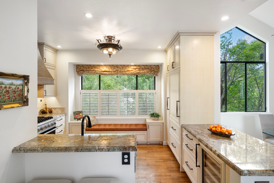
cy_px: 92
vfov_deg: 65.9
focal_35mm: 18
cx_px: 137
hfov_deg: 88.4
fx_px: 141
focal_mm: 18.5
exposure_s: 1/8
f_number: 8
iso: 400
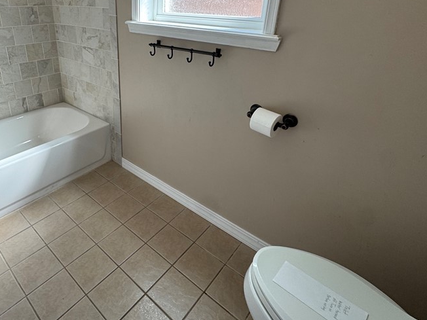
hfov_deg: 74.8
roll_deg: -0.5
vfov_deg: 59.6
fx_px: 271
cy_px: 106
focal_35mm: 22
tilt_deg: -23.2
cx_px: 155
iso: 125
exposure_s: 1/120
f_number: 2.2
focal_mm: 2.22
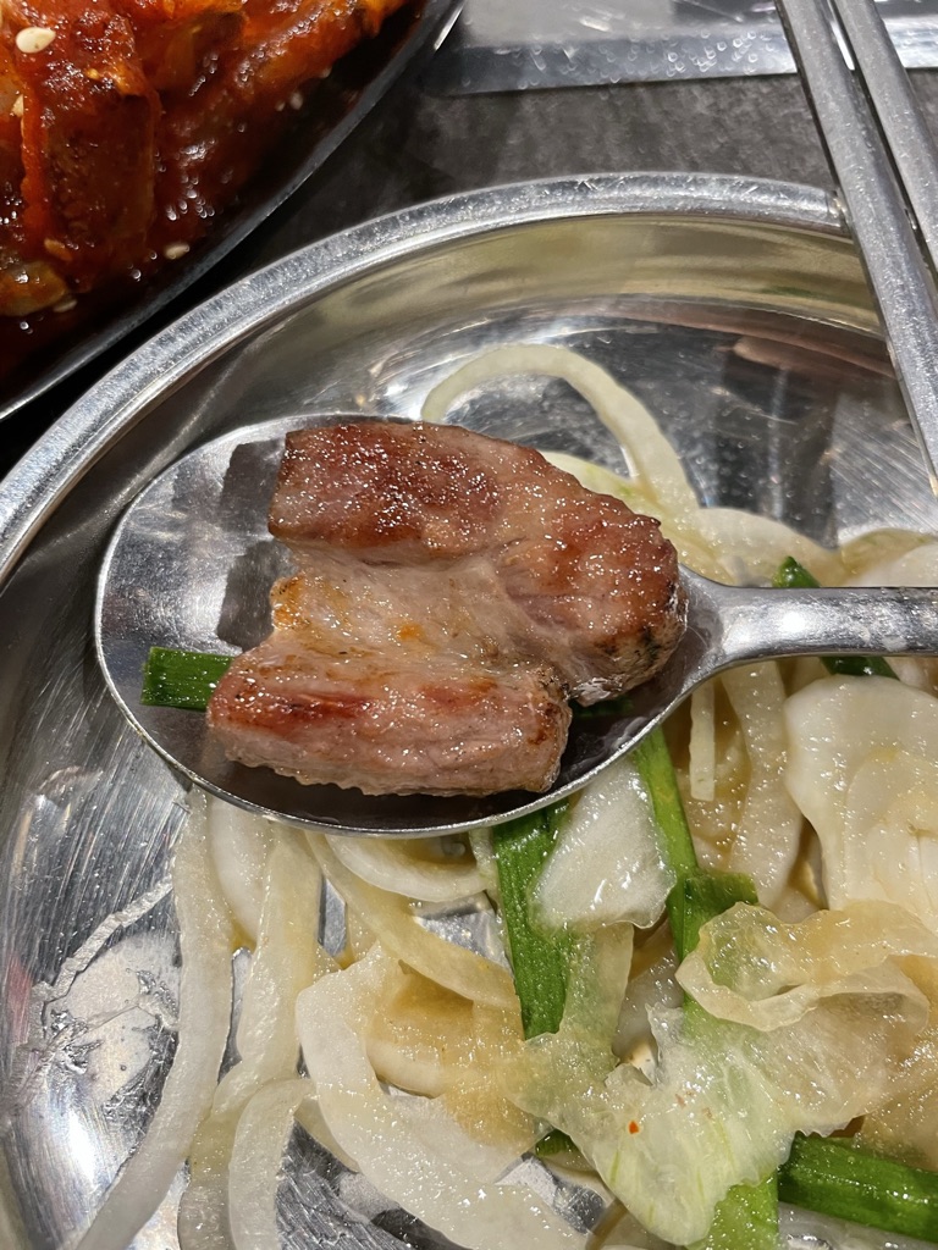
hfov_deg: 53.1
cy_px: 625
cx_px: 469
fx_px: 939
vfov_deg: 67.3
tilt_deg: -68.5
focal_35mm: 26
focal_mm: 4.2
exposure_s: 1/60
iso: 160
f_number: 1.6
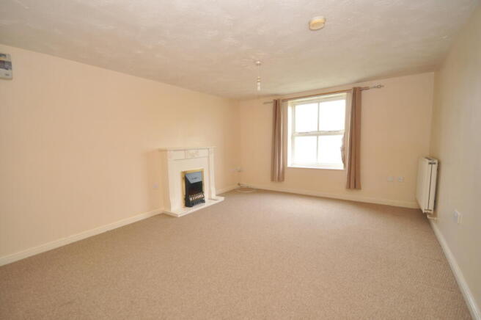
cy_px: 160
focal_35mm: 15
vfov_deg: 77.2
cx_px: 240
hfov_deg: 100.4
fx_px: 200
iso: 400
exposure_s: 1/80
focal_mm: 10
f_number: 4.5
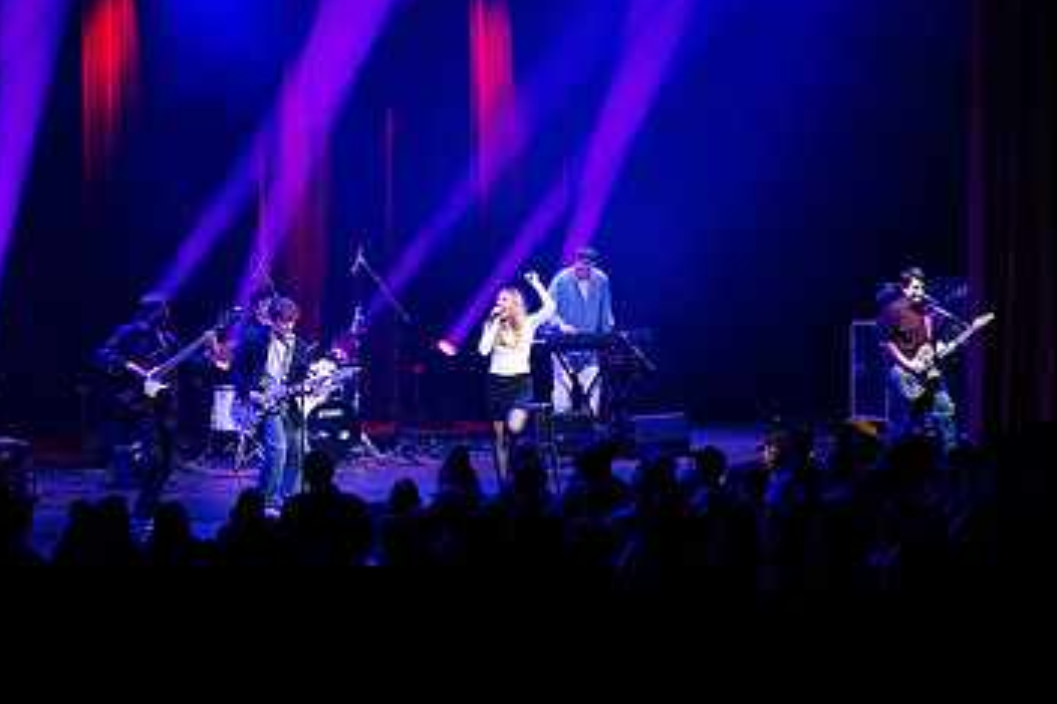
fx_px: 3963
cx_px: 502
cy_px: 190
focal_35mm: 135
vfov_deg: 10.1
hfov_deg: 15.2
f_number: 2.8
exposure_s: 1/500
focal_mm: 70
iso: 4000
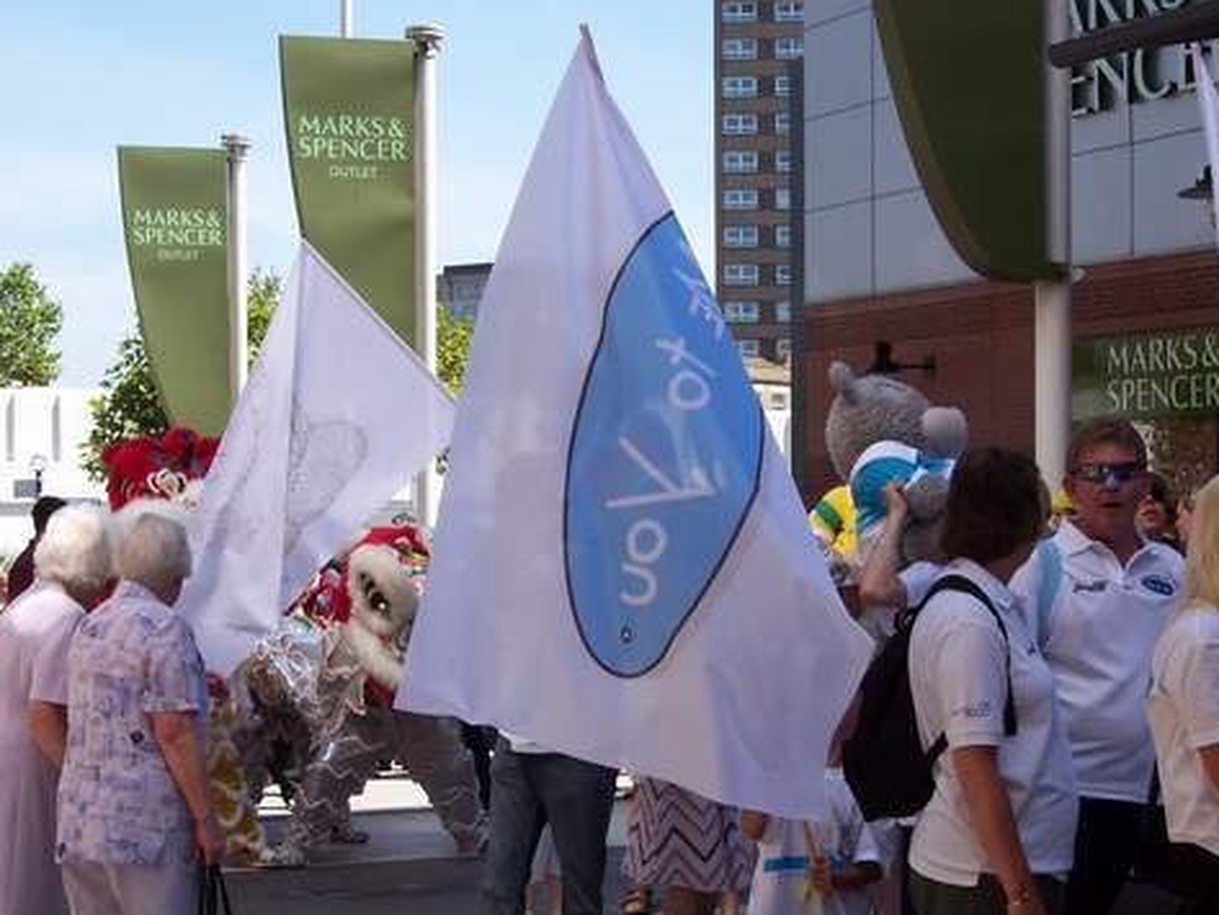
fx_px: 2430
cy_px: 554
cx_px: 557
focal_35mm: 69
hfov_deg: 28.1
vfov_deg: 21.3
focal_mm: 10.7
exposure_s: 1/350
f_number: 5.6
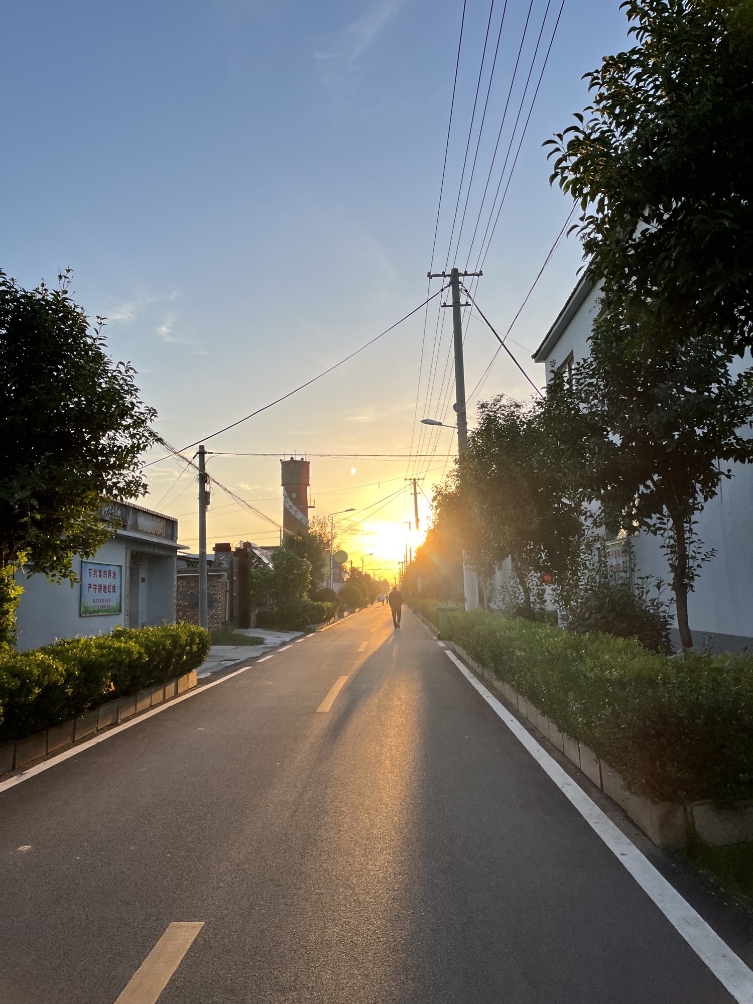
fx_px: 754
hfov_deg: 53.1
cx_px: 376
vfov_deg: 67.3
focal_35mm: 26
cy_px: 502
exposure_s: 1/1266
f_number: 1.6
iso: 50
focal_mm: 5.1
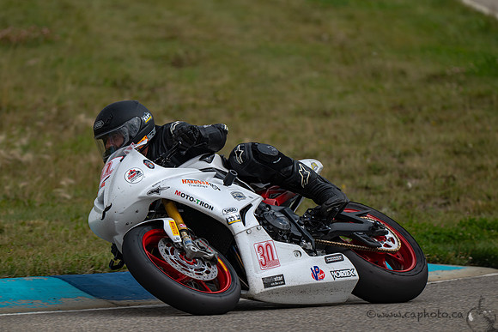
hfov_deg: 3.4
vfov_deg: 2.3
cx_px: 249
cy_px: 166
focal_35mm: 600
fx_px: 8302
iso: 180
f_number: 6.3
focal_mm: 600
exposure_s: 1/1250
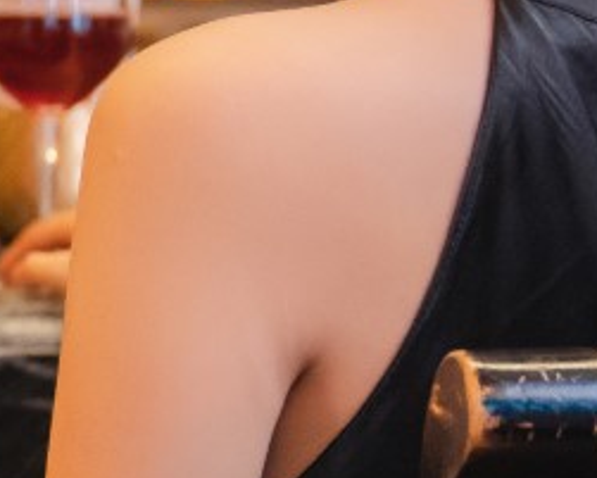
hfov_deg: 9.2
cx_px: -526
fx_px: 3535
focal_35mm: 200
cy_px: 233
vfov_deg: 7.7
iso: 2500
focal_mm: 33
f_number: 2.8
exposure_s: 1/50
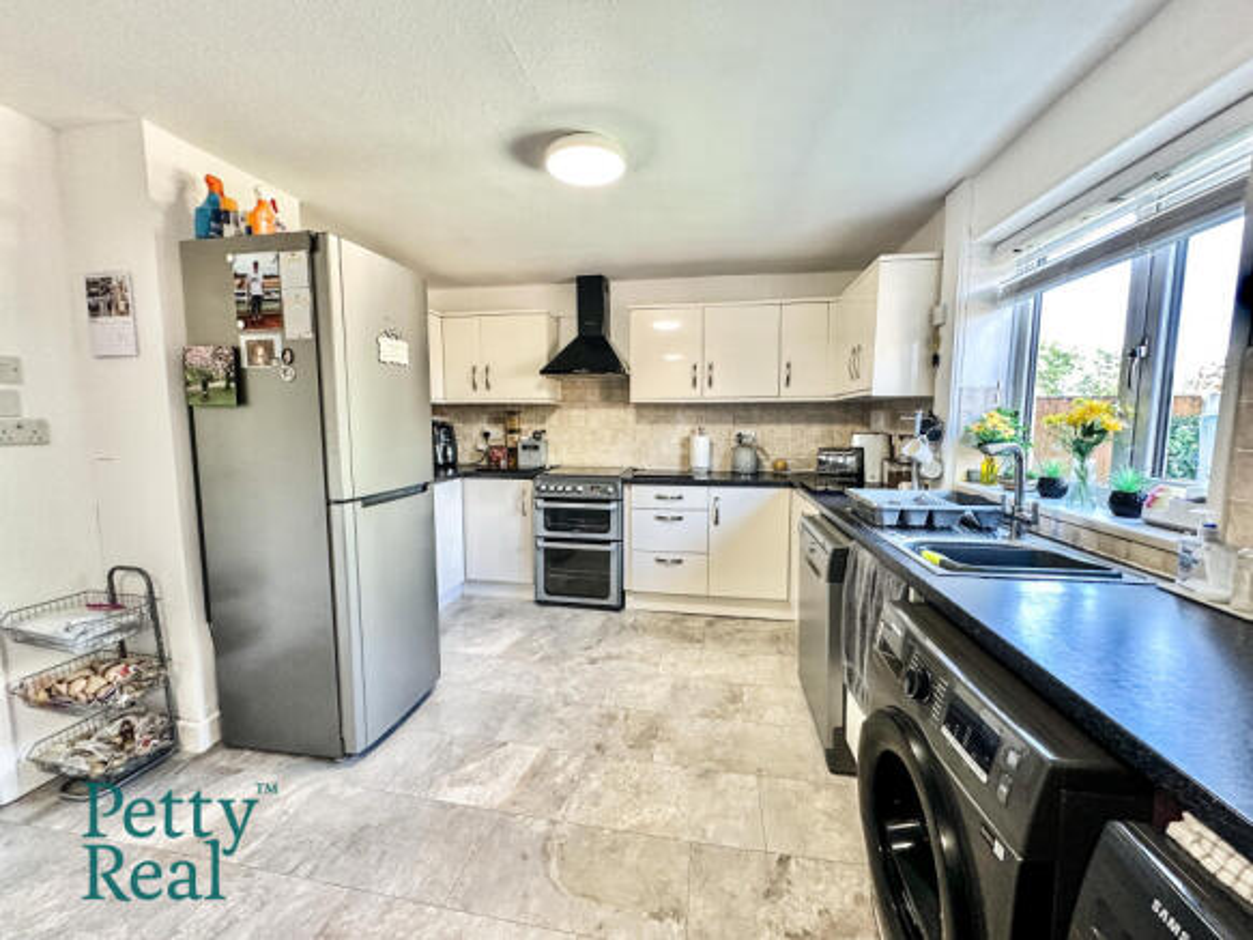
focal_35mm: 14
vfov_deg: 85.7
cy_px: 470
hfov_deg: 102.1
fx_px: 507
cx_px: 626
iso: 320
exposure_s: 1/100
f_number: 2.2
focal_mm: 2.22
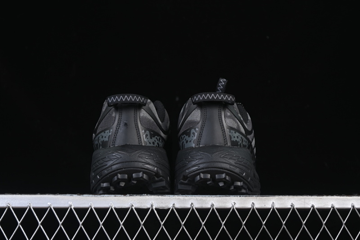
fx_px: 750
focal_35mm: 75
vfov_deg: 18.2
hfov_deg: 27.0
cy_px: 120
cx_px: 180
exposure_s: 1/50
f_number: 6.3
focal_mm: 50
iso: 160
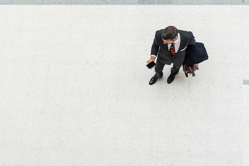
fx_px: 346
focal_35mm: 50
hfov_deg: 39.6
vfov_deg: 27.0
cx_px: 124
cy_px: 83
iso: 320
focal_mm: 50
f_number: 2.8
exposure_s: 1/200
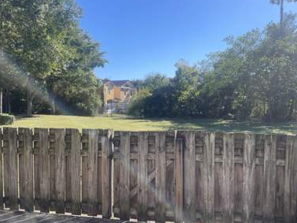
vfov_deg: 42.9
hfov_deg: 55.4
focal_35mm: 33
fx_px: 283
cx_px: 145
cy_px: 119
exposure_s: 1/1855
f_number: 1.6
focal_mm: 4.2
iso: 32
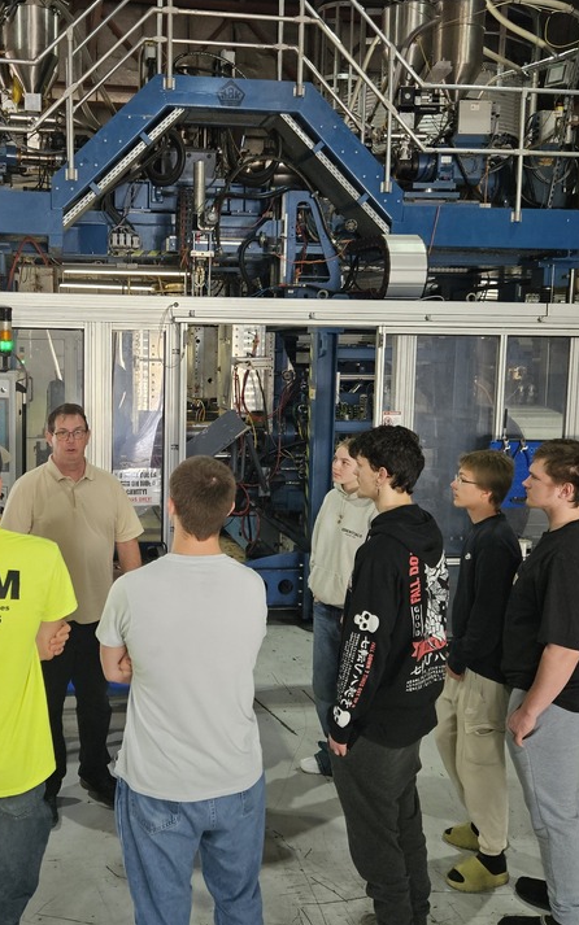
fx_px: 883
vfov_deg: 55.3
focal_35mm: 35
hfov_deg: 35.7
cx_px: 169
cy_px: 435
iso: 250
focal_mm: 5.4
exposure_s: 1/120
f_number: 1.8
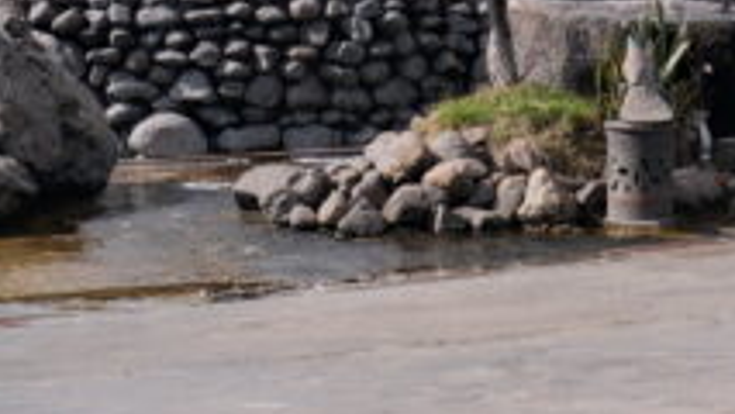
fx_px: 3919
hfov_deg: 10.7
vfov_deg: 5.9
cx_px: 604
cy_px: -457
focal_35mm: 201
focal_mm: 26.6
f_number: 5.6
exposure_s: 1/600
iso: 250
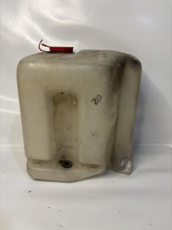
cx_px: 86
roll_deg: +3.3
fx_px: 172
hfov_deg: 53.1
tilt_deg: -15.9
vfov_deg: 67.3
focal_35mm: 26
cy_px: 115
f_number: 1.6
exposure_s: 1/100
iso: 125
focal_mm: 5.96
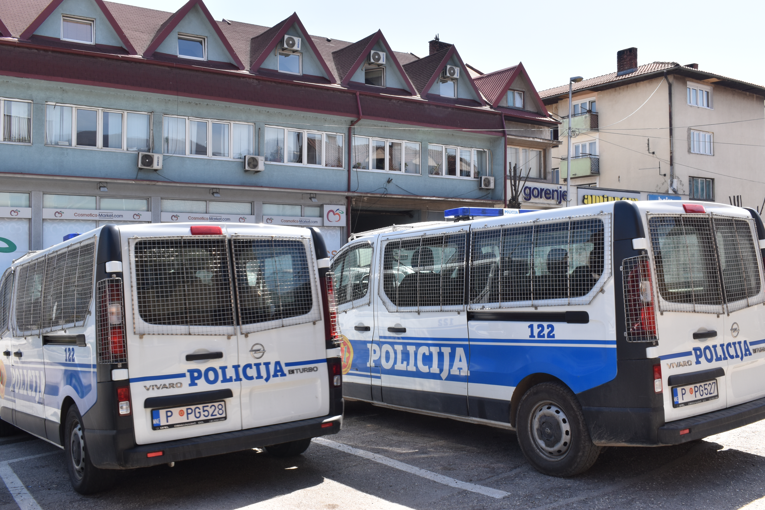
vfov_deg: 38.4
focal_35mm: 34
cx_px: 382
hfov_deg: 55.1
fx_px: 733
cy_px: 255
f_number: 18
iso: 250
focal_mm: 23
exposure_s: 1/80
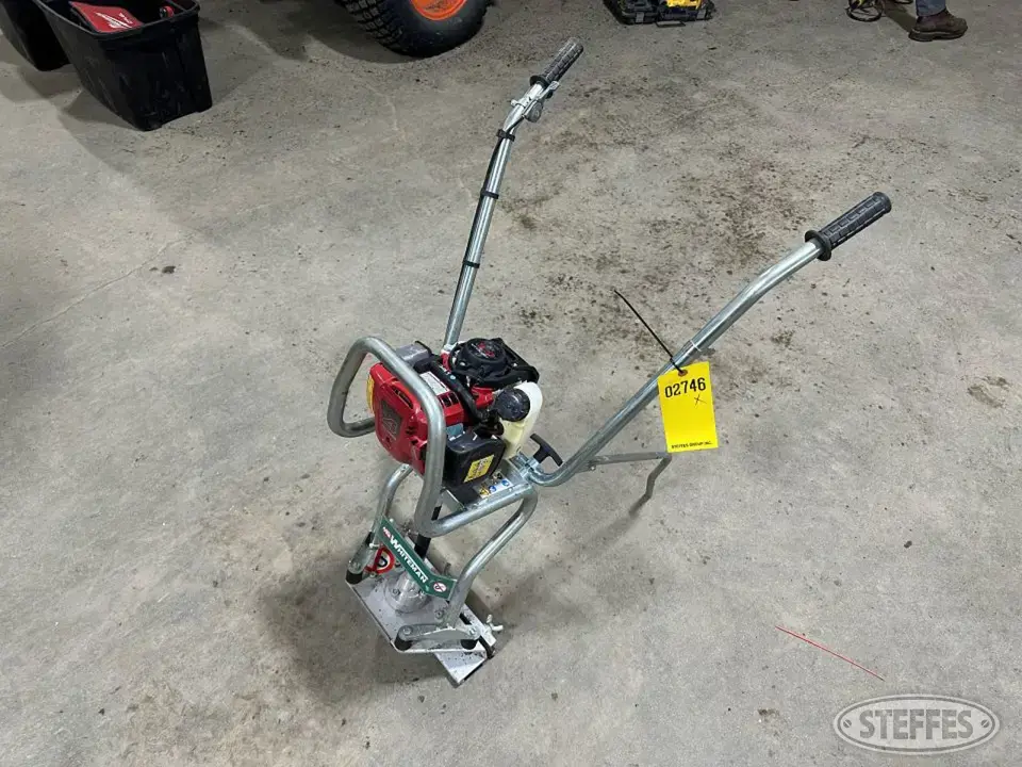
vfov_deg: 56.8
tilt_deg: -48.4
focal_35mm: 24
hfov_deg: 71.6
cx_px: 511
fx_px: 709
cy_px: 384
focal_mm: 6.86
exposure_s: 1/119
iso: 250
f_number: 1.78
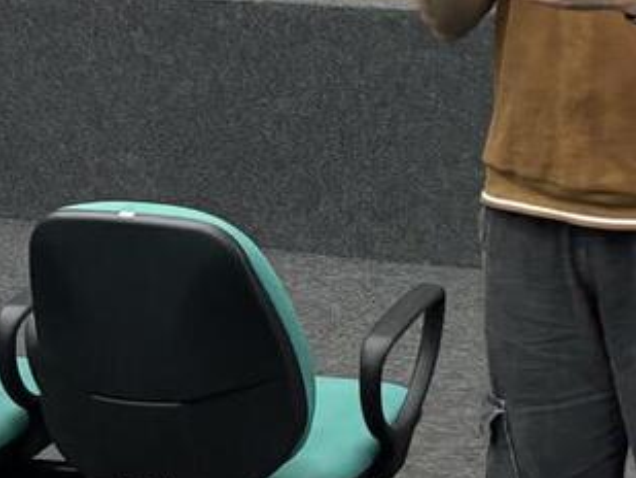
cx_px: 753
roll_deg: +1.4
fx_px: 1856
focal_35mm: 101
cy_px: -101
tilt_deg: -8.6
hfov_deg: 18.5
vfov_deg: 14.2
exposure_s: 1/60
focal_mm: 5.96
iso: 500
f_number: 1.6
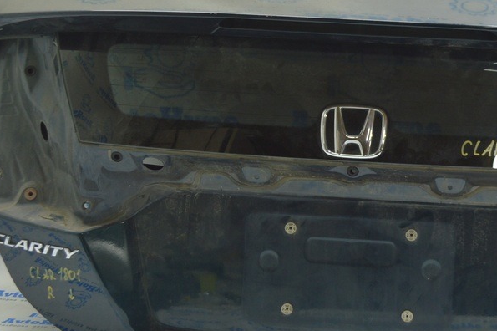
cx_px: 378
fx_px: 1033
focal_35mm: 75
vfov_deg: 18.2
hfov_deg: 26.7
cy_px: 137
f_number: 5.6
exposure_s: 1/15
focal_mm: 29
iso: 400
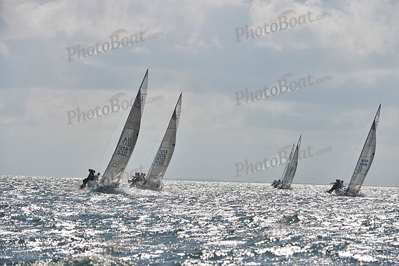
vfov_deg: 6.9
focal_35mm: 200
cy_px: 133
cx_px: 200
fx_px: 2217
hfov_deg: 10.3
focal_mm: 200
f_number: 8
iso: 280
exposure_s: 1/2500
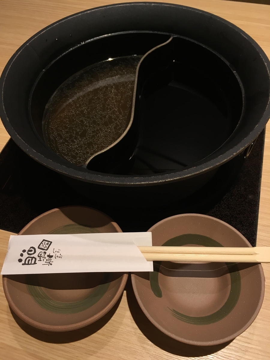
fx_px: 302
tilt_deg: -55.1
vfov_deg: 61.7
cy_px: 180
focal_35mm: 29
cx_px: 135
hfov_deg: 48.2
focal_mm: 4.15
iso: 50
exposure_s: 1/30
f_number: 2.2
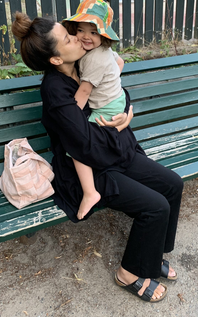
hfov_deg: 31.9
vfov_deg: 48.1
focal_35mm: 40
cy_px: 95
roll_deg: +1.1
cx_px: 111
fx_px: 345
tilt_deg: -18.9
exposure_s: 1/73
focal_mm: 4.25
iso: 100
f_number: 1.8
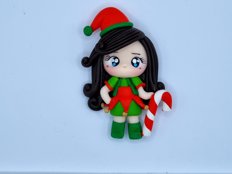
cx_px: 114
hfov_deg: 54.0
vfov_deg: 41.4
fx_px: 228
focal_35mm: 34
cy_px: 63
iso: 50
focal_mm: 5.4
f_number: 1.8
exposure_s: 1/822
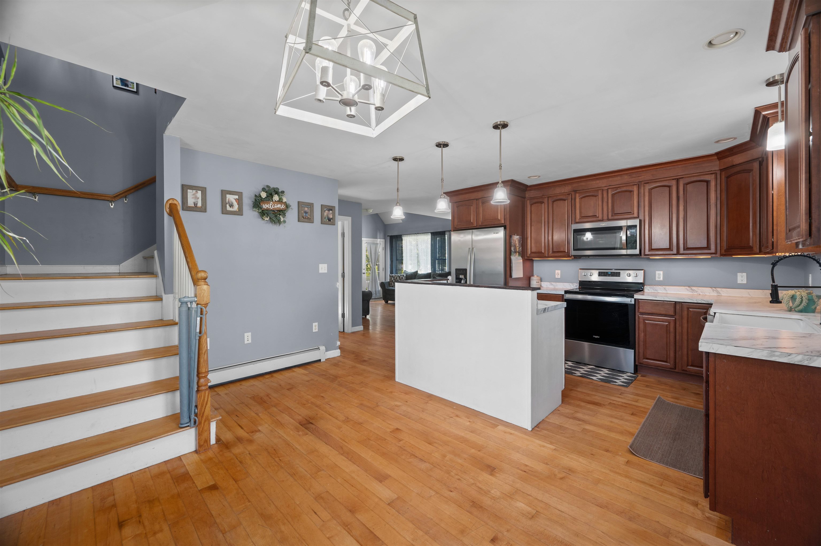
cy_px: 273
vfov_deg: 81.1
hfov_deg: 104.3
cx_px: 410
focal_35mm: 14
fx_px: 319
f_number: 7.1
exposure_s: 1.3
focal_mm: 14
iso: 250
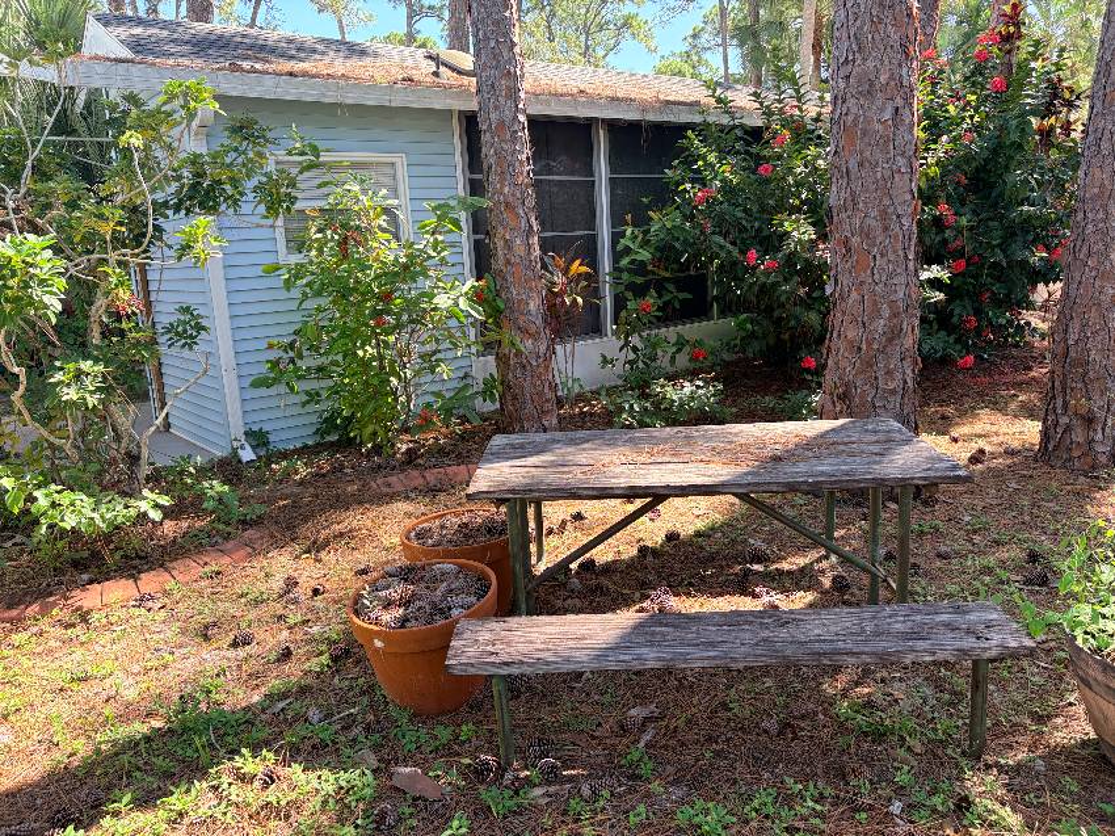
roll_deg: +3.6
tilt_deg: -11.5
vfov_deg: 53.0
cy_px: 418
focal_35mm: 26
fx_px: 837
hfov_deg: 67.3
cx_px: 558
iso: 50
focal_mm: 5.96
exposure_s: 1/300
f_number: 1.6
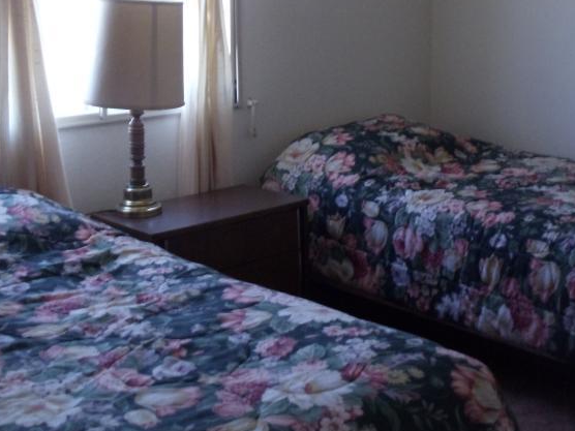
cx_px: 322
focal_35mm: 81
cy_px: 58
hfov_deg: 24.1
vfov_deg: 18.0
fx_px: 1345
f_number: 3.5
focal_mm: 6
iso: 400
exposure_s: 1/50
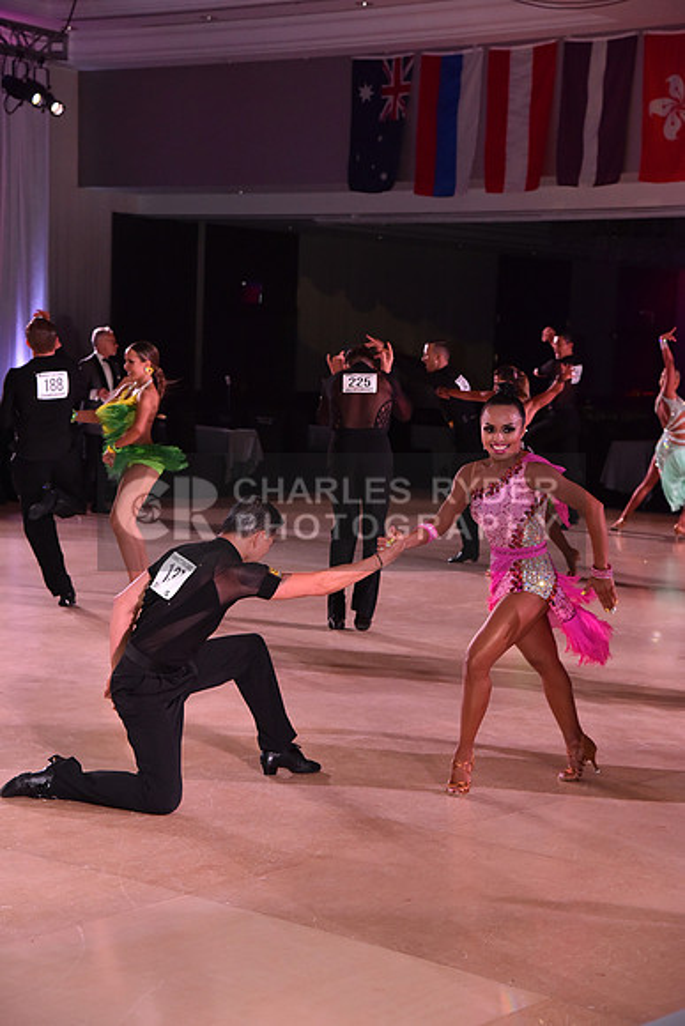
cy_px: 513
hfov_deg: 18.2
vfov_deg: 27.0
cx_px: 342
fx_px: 2139
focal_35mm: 75
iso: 2500
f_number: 6.3
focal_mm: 75
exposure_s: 1/320
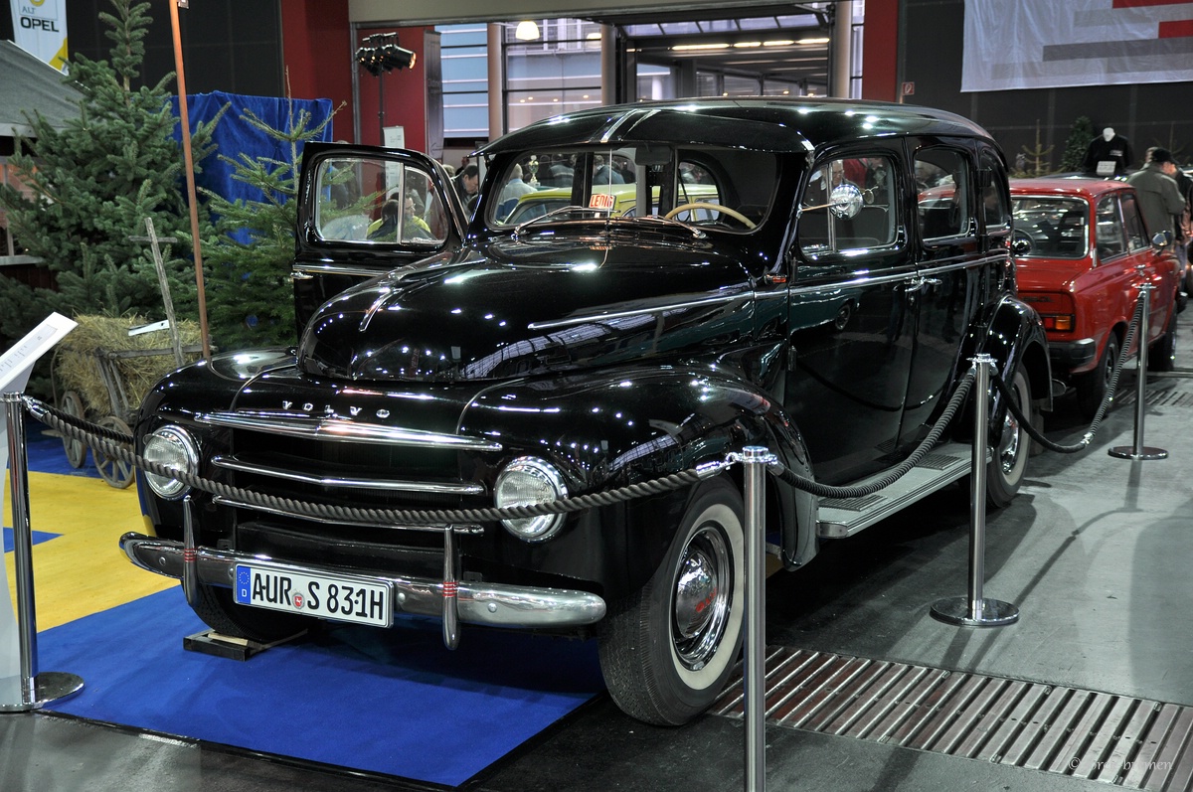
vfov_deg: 28.0
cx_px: 596
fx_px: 1589
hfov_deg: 41.2
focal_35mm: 48
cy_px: 396
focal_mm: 32
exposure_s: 1/40
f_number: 3.3
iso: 220
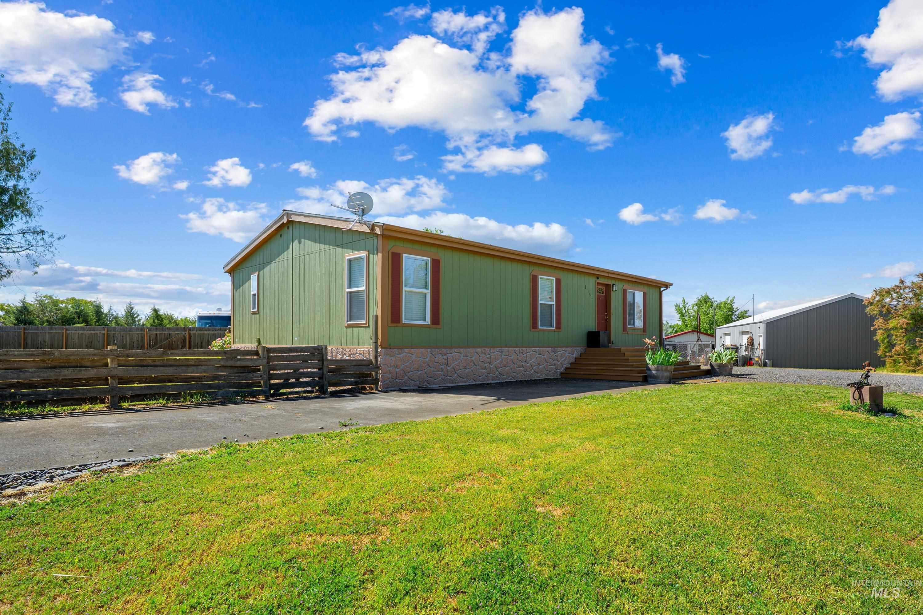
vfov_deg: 61.9
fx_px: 513
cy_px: 308
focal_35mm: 20
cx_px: 462
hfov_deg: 84.0
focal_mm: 20
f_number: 8
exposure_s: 1/50
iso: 100
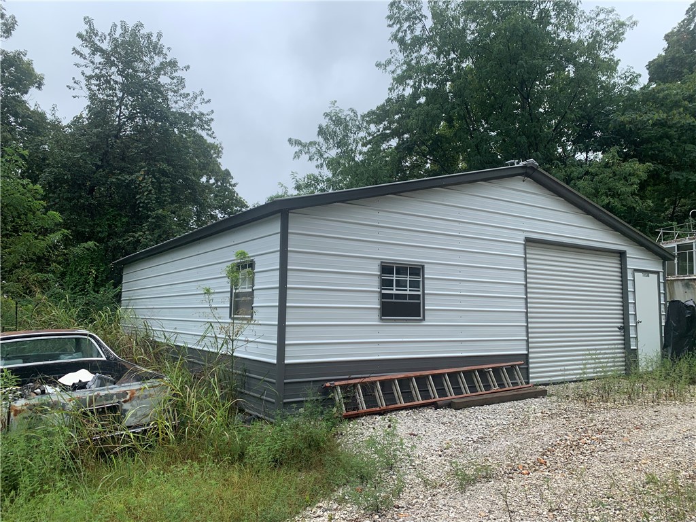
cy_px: 261
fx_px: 523
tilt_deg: +5.1
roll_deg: -1.4
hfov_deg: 67.3
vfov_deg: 53.1
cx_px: 348
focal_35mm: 26
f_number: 1.8
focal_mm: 4.25
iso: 25
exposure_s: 1/696
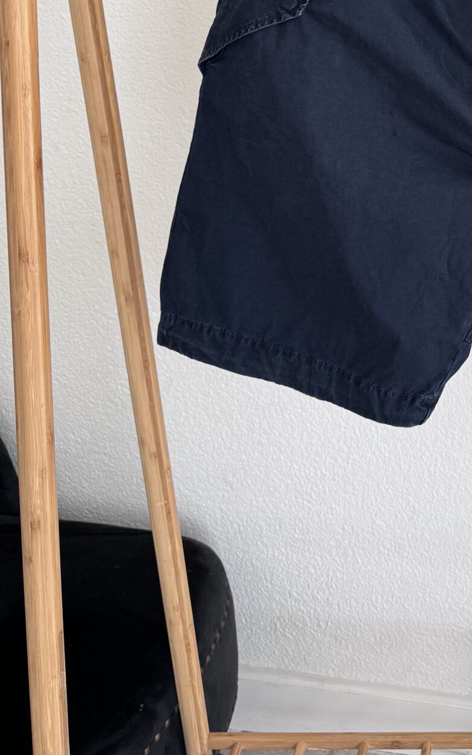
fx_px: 1070
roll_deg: +0.9
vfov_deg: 36.4
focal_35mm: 52
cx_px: 536
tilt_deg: -10.1
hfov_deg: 23.2
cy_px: 74
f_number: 1.78
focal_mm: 6.76
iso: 100
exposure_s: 1/121
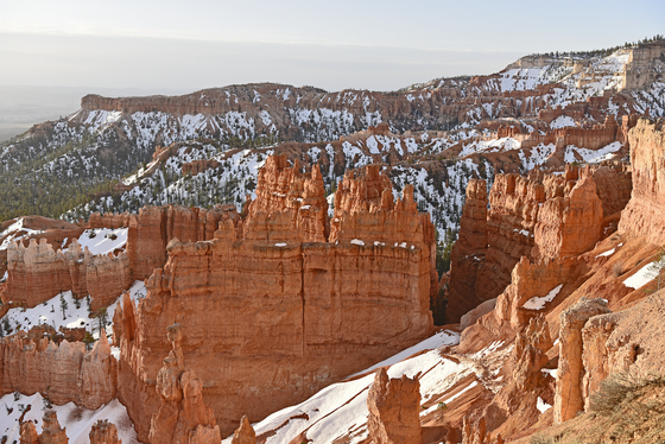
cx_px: 332
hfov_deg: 48.4
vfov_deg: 33.4
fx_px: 739
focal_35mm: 40
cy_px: 222
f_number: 6.3
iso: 100
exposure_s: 1/160
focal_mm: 40
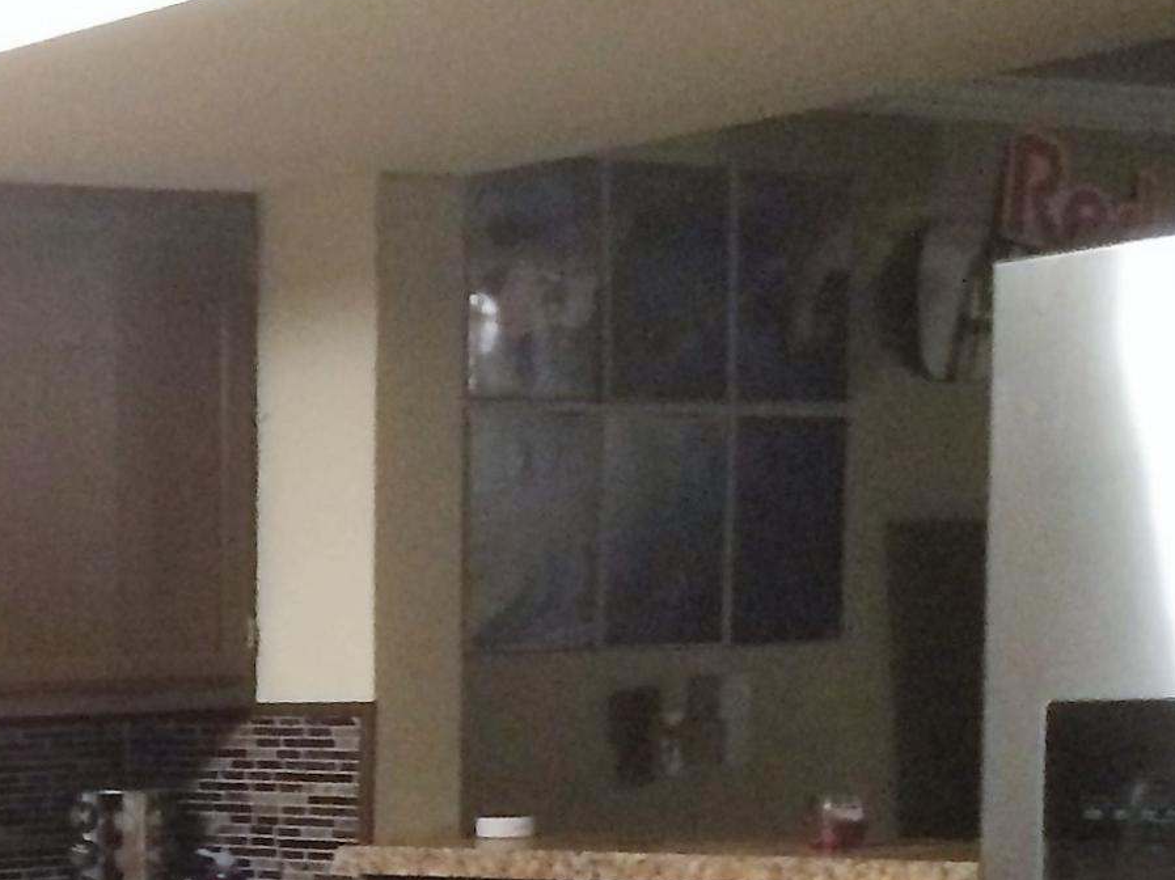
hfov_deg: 18.6
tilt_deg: -7.1
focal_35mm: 97
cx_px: -415
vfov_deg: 14.6
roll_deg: -0.5
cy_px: 1123
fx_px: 3291
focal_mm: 4.15
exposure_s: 1/20
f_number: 2.2
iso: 250
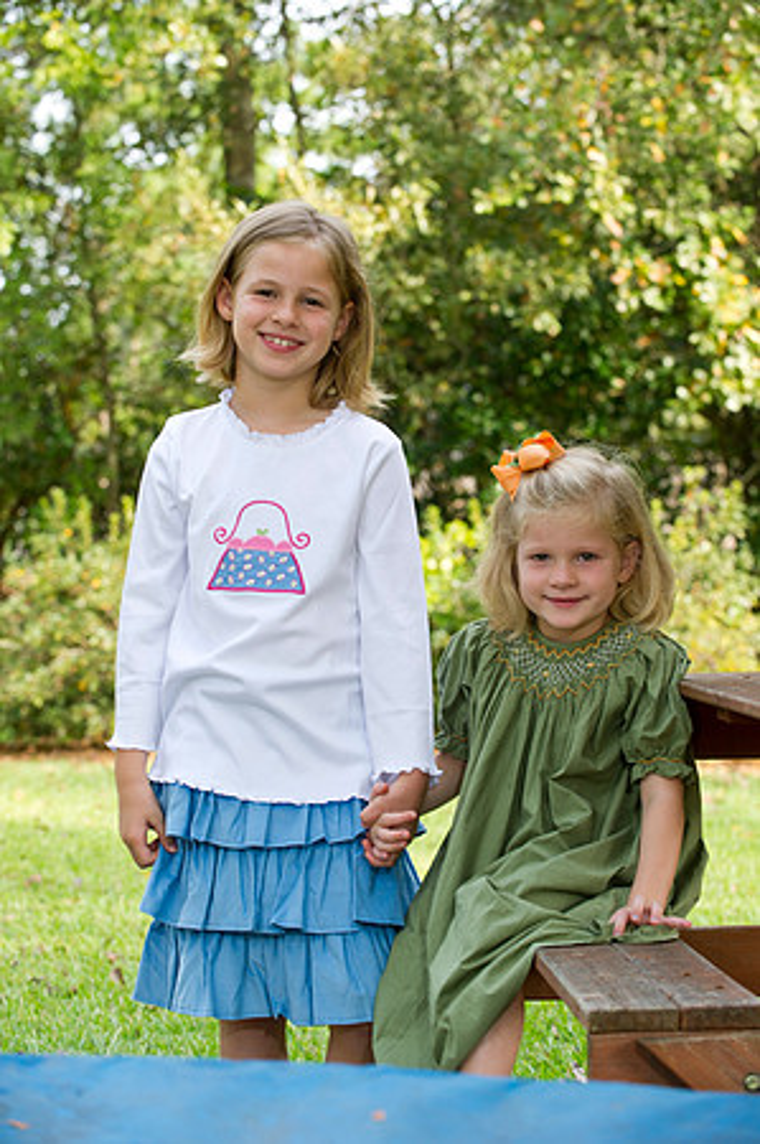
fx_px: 3015
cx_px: 380
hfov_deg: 14.4
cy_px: 572
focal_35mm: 95
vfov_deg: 21.5
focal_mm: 95
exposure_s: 1/100
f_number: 5
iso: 320
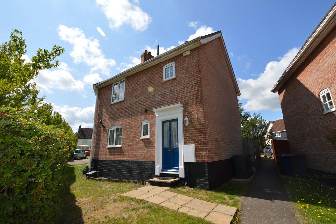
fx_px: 140
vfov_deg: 77.2
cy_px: 112
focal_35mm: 15
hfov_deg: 100.4
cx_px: 168
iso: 100
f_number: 9
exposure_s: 1/200
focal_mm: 10
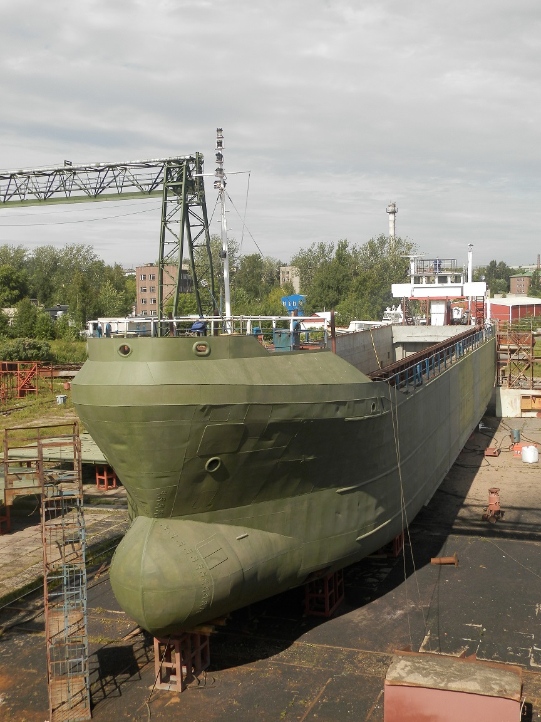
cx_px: 270
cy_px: 361
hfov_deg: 36.0
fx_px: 834
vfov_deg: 46.8
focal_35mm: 40
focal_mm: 7.2
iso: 80
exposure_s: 1/1000
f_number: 3.5
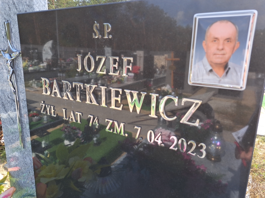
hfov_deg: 71.6
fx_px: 184
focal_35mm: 24
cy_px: 99
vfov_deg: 56.8
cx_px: 132
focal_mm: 5.23
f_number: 1.8
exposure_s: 1/265
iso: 50
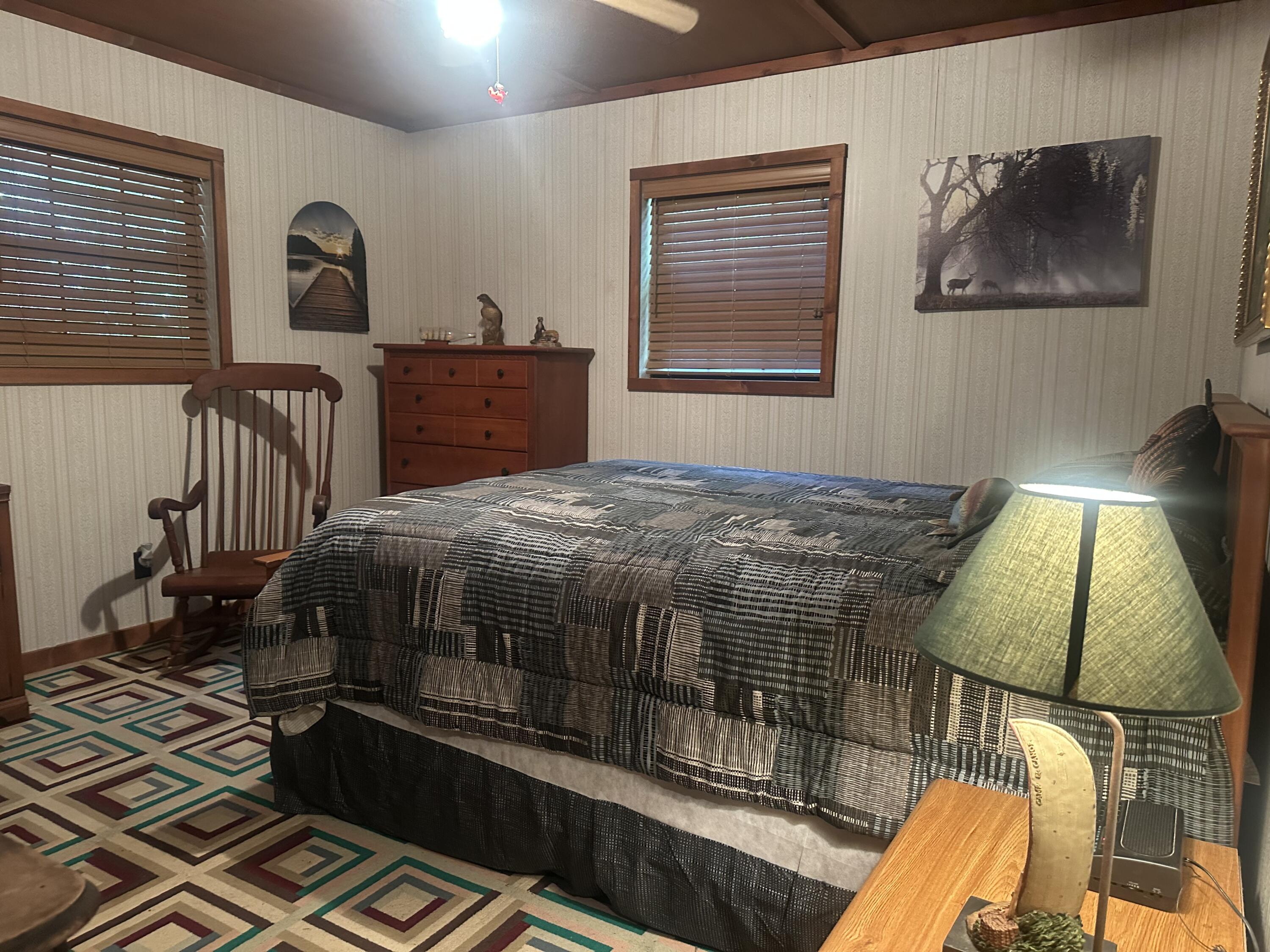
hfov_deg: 71.6
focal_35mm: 24
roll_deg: +0.5
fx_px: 881
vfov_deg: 56.8
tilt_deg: -6.1
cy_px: 476
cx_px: 635
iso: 640
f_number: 1.78
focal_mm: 6.86
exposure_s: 1/40
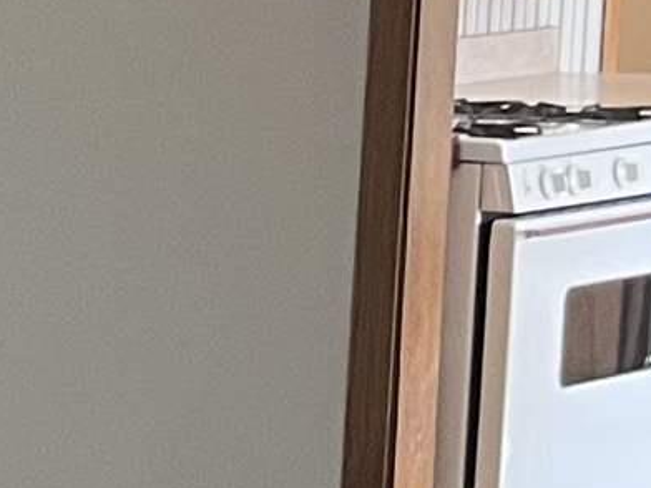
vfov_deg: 7.3
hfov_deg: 7.8
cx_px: -1586
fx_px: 3836
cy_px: 350
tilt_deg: -7.2
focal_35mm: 204
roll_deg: +1.0
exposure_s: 1/60
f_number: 1.6
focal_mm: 5.1
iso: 100
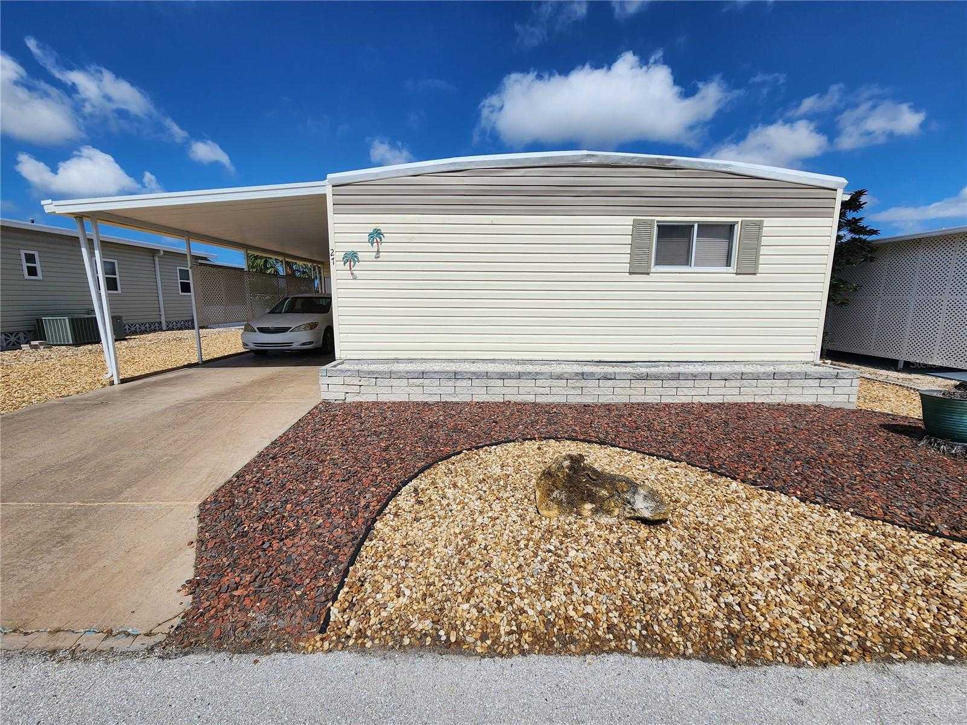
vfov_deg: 89.9
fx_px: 363
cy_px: 362
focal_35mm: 13
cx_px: 484
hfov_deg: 106.2
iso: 50
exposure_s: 1/3903
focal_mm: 2.2
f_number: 2.2
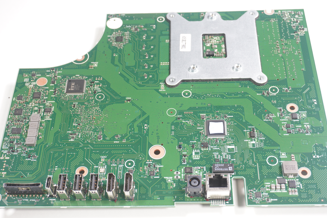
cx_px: 169
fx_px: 477
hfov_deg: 37.8
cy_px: 120
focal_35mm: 53
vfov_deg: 25.7
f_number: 5
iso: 640
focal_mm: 31
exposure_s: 1/160
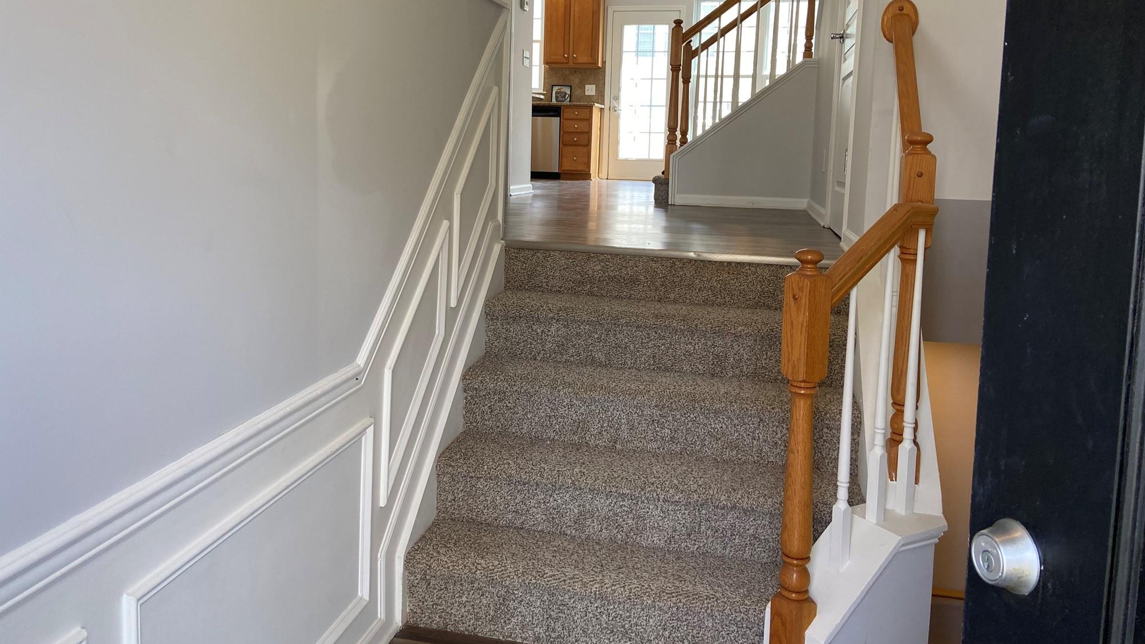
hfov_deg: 66.1
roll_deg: -2.0
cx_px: 567
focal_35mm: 29
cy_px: 230
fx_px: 880
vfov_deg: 39.8
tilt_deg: -6.3
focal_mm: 4.25
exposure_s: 1/120
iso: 80
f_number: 1.8
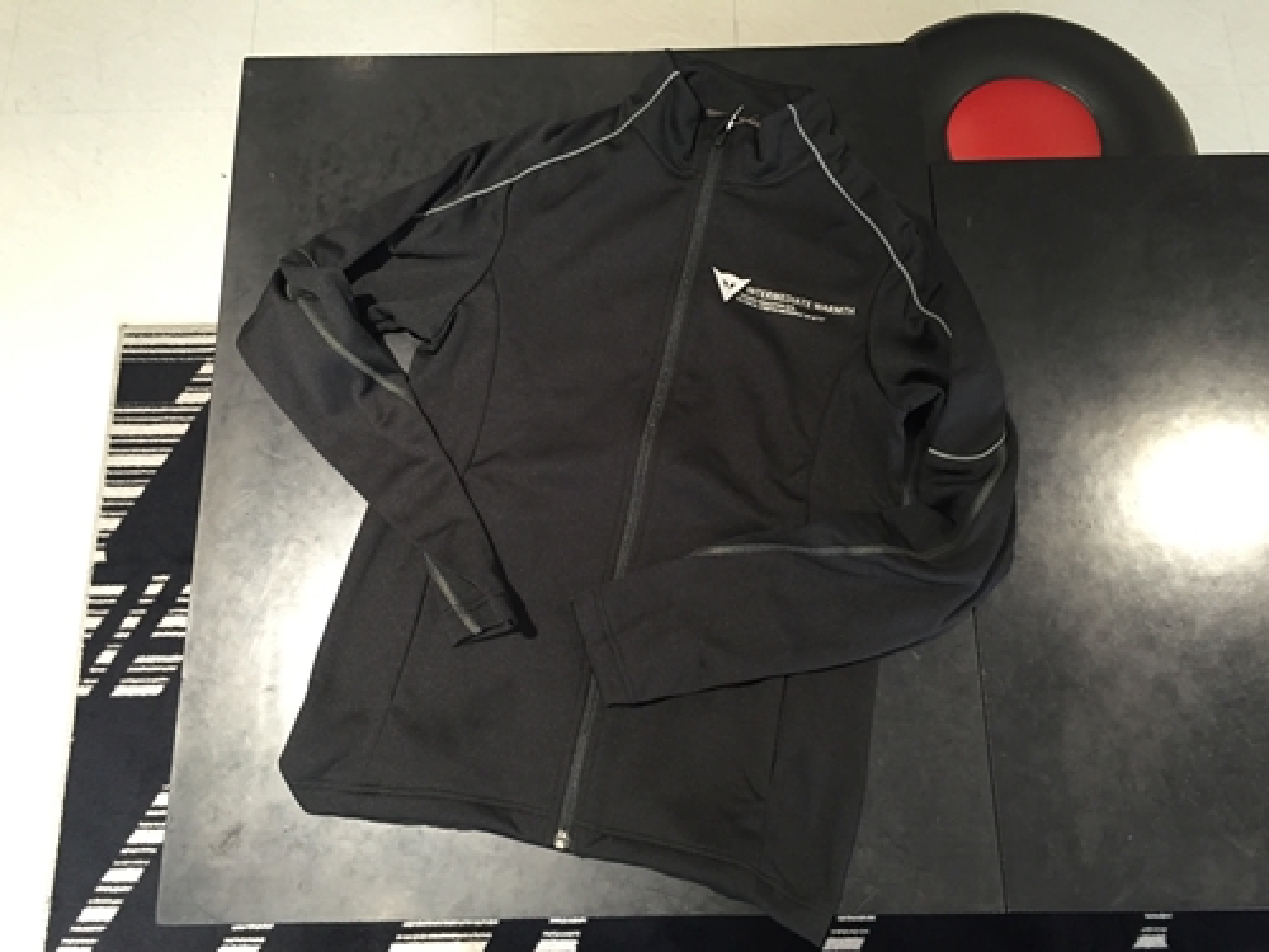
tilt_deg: -73.8
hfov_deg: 61.7
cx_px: 634
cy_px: 476
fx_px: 1063
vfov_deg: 48.2
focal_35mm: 29
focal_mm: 4.15
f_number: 2.2
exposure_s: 1/30
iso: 125
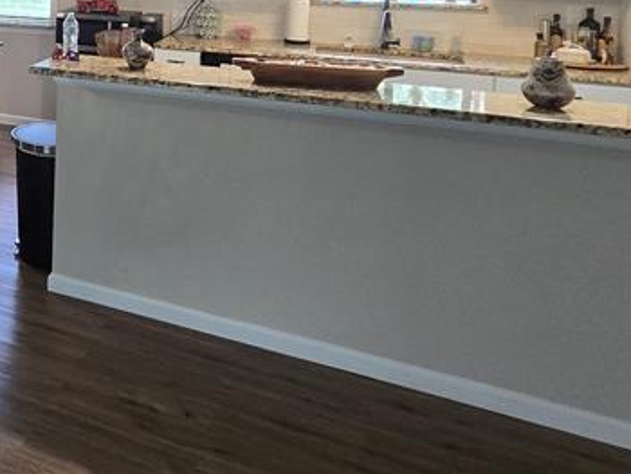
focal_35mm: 38
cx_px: -175
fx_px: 693
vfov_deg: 33.9
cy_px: -16
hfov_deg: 35.1
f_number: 2.2
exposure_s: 1/60
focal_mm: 2.2
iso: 250
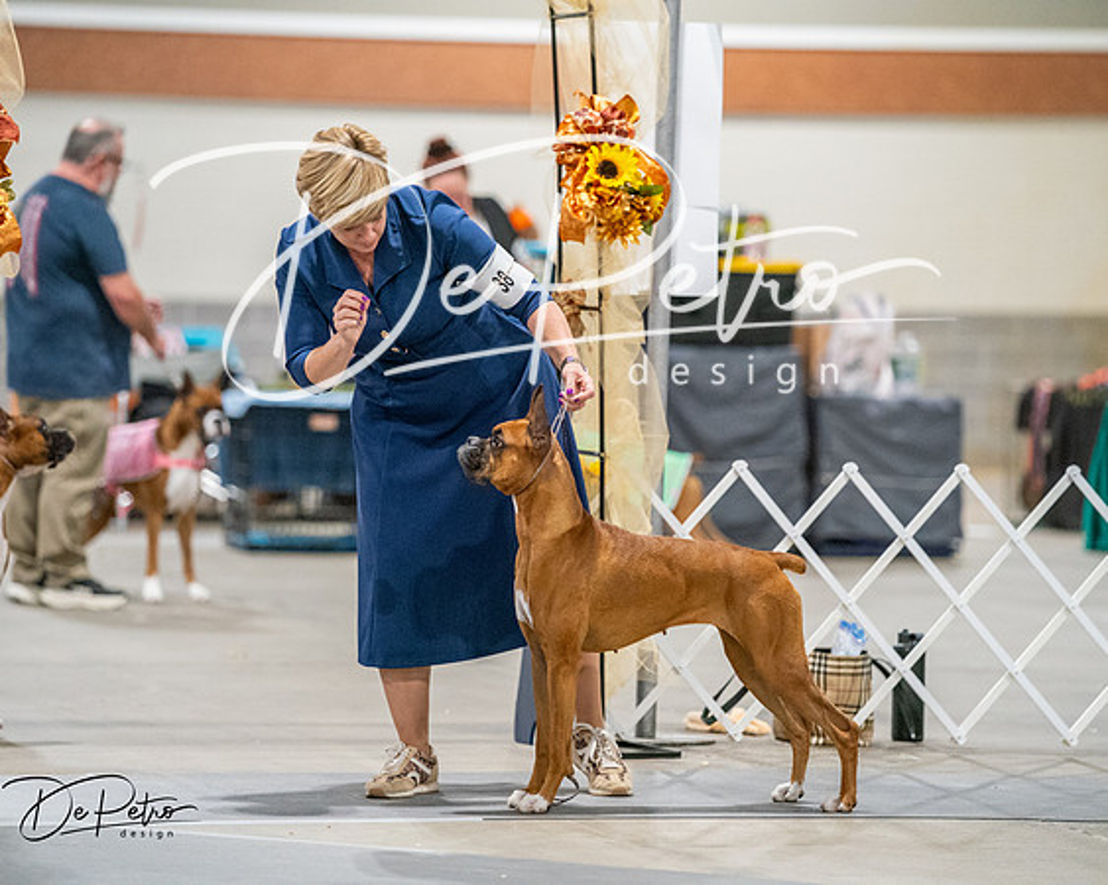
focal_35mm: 209
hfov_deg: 9.2
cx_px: 554
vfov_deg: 7.4
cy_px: 442
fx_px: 6867
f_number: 3.2
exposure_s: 1/250
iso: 6400
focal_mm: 186
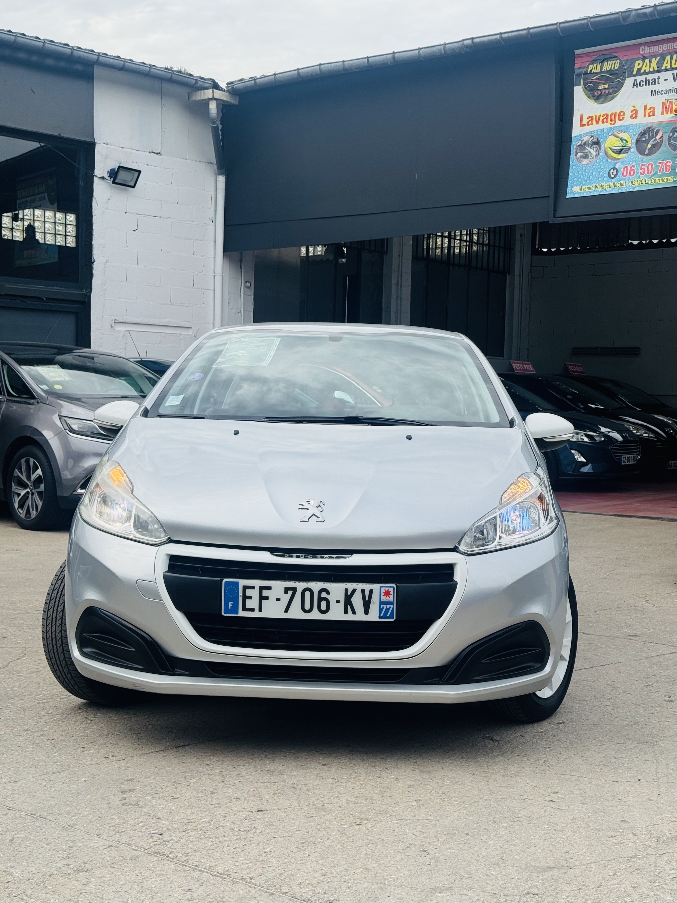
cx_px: 338
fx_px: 1252
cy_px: 452
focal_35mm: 48
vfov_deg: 39.7
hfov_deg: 30.3
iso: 64
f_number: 1.78
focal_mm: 6.76
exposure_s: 1/2717
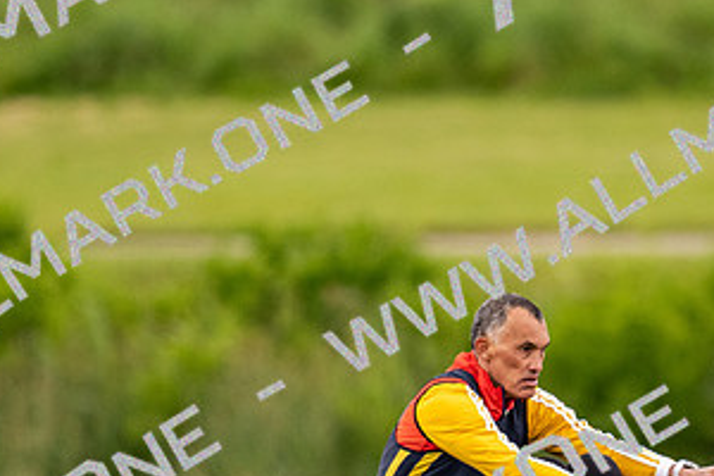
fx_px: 34468
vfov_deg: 0.8
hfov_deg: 1.2
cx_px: 616
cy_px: 378
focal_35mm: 1738
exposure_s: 1/2500
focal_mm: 600
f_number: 4
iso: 720
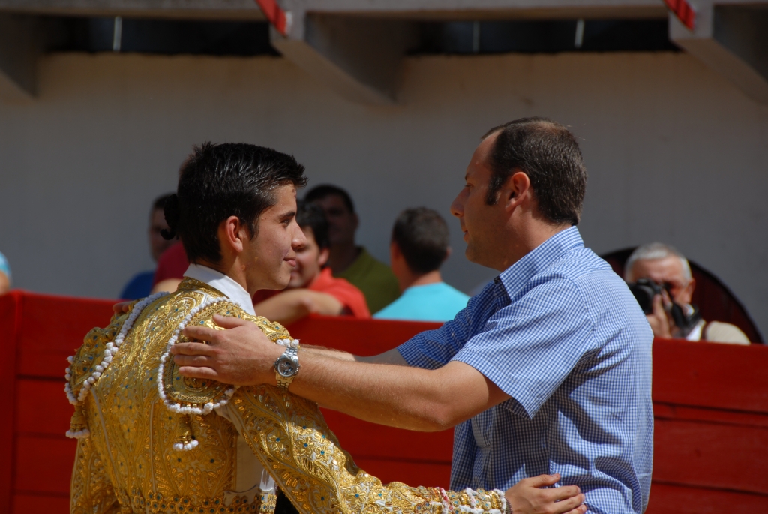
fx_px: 6406
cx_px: 384
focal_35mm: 300
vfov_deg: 4.6
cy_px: 257
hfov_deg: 6.9
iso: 100
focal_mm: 200
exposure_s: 1/350
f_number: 6.7
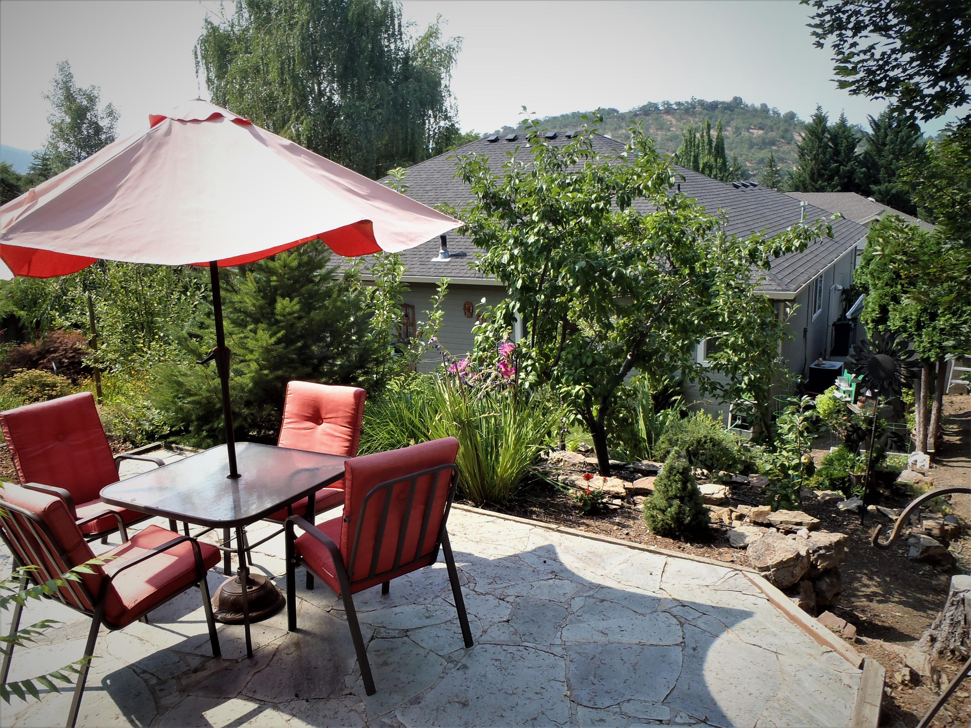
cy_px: 364
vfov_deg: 49.7
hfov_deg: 63.4
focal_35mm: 28
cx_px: 486
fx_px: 785
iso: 80
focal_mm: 5
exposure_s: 1/250
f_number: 3.9
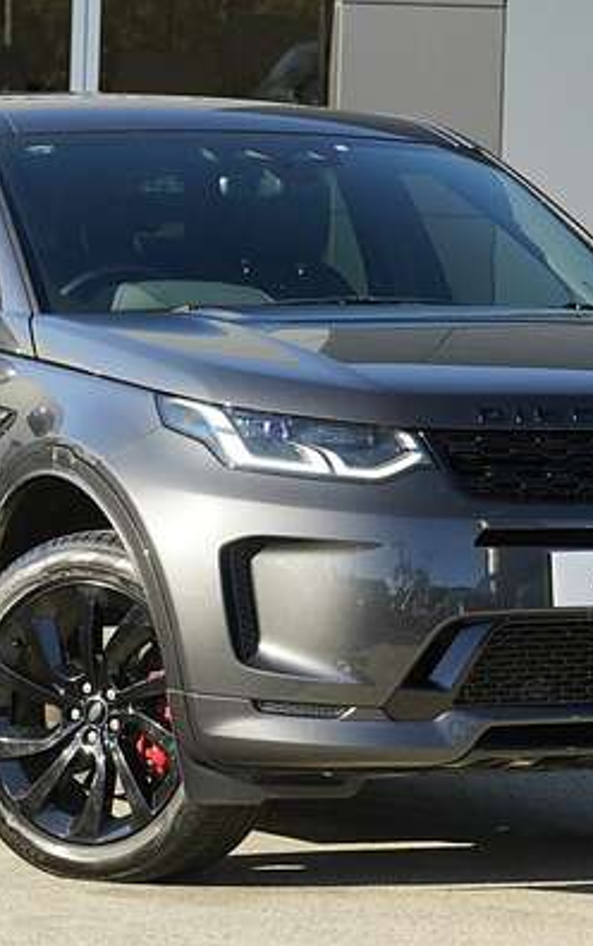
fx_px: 4183
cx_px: 251
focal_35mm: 162
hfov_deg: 8.1
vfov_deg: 12.9
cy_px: 473
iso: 1000
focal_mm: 105
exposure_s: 1/500
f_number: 7.1
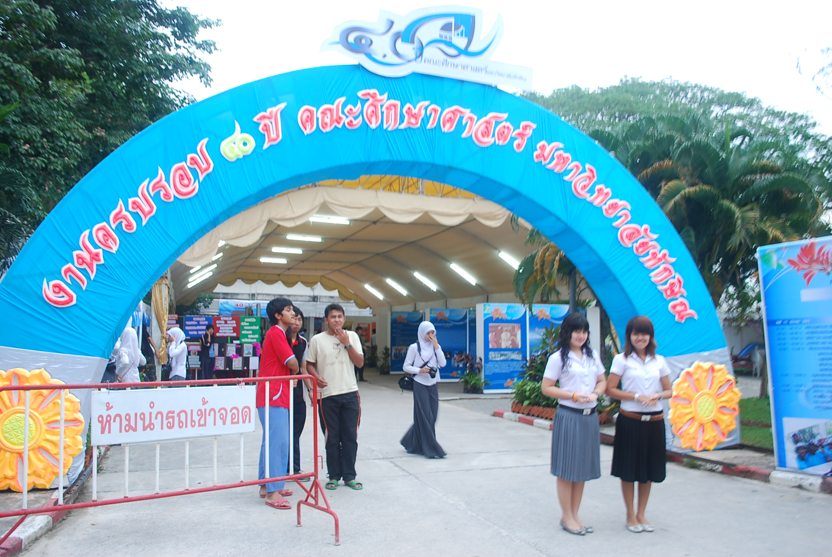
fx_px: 694
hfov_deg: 61.9
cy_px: 278
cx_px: 416
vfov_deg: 43.7
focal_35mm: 30
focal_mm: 20
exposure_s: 1/25
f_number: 4
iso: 200
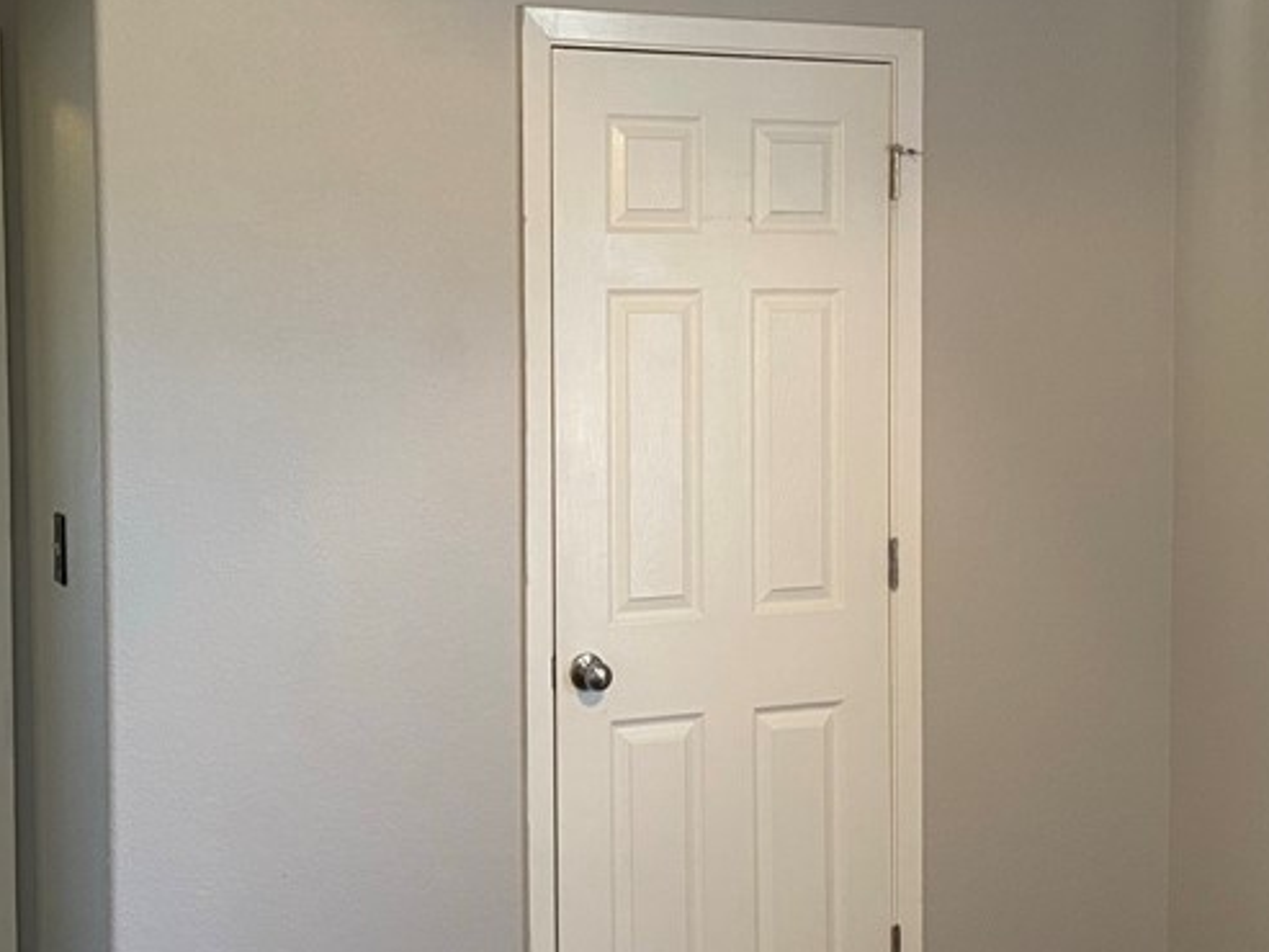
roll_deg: +0.7
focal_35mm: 54
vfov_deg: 27.0
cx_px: 525
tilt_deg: -2.8
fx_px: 1980
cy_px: 437
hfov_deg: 35.4
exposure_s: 1/60
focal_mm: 4.25
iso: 160
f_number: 1.8
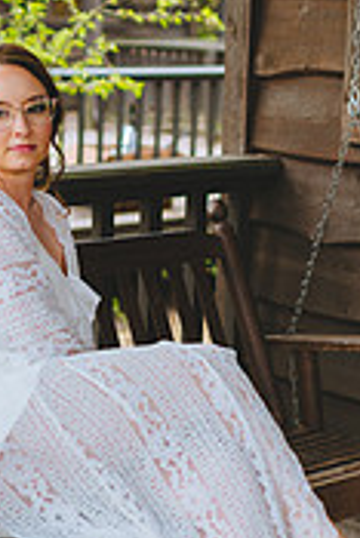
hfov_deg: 15.2
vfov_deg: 22.6
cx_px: 120
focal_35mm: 90
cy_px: 320
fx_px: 1347
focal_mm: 35
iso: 125
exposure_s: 1/800
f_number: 2
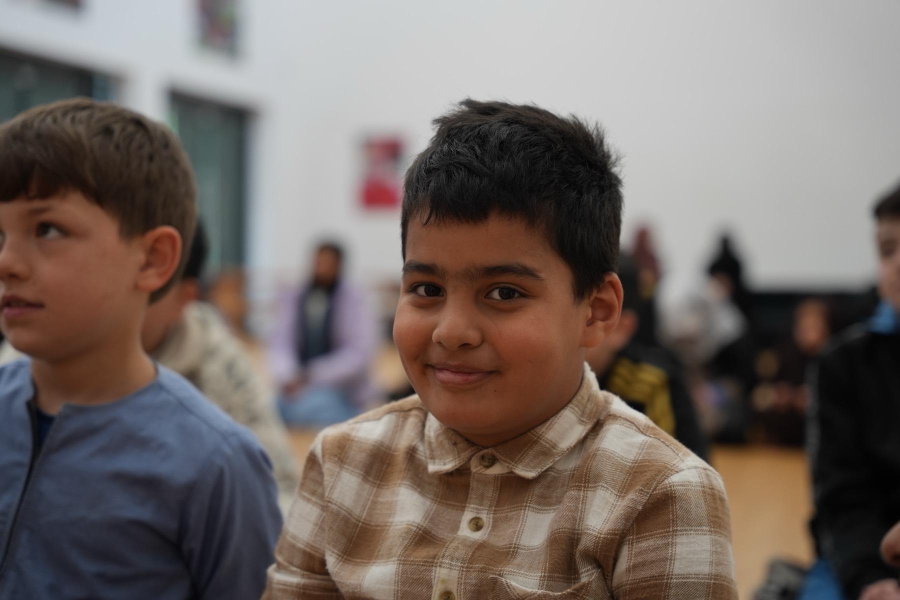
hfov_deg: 28.8
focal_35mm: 70
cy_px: 300
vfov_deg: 19.5
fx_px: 1750
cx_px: 450
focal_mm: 70
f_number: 2.8
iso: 500
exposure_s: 1/125
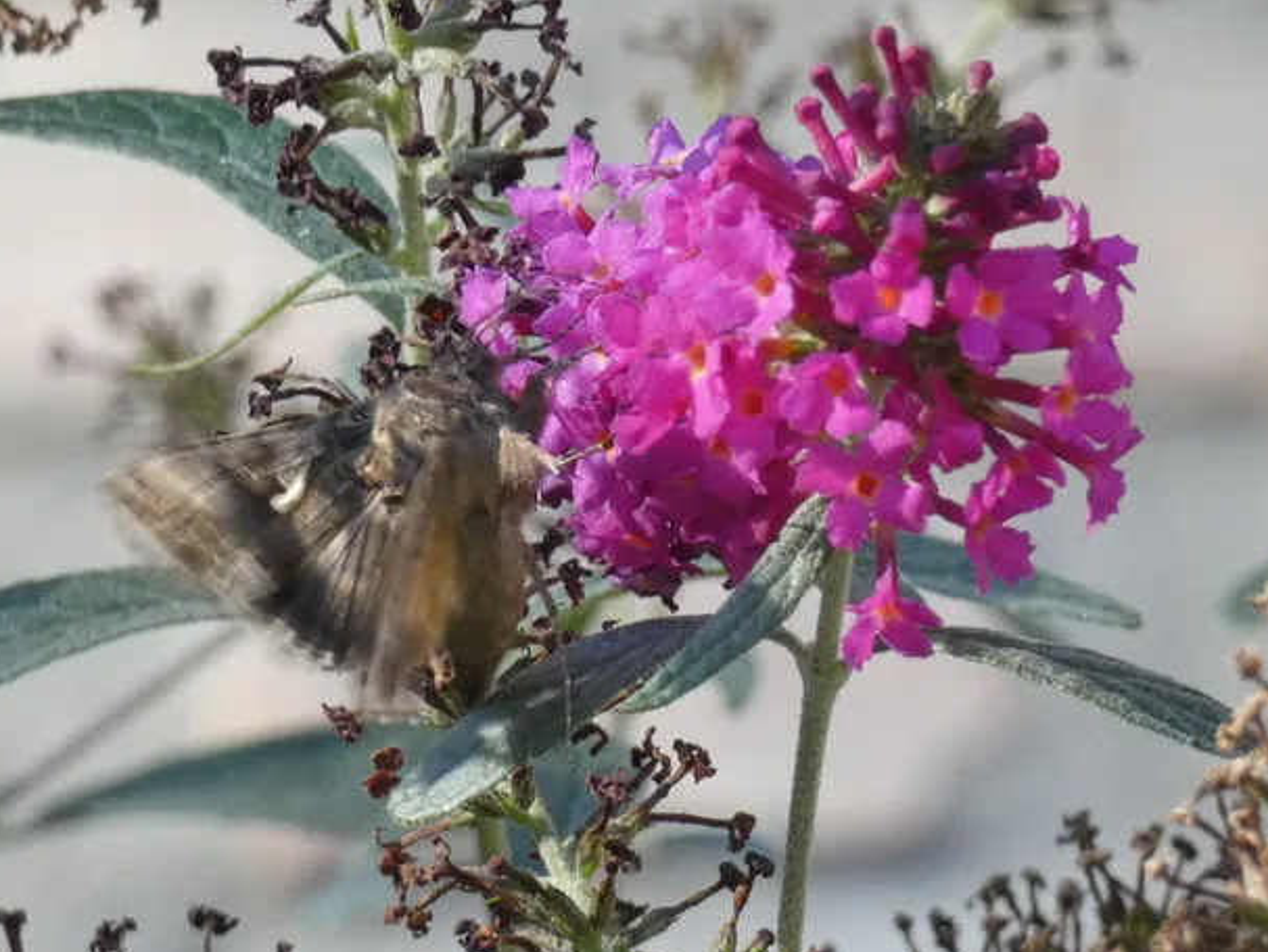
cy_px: 480
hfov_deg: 9.2
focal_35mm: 216
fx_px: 7917
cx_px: 618
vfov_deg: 6.9
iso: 250
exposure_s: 1/80
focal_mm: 36.8
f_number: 5.5
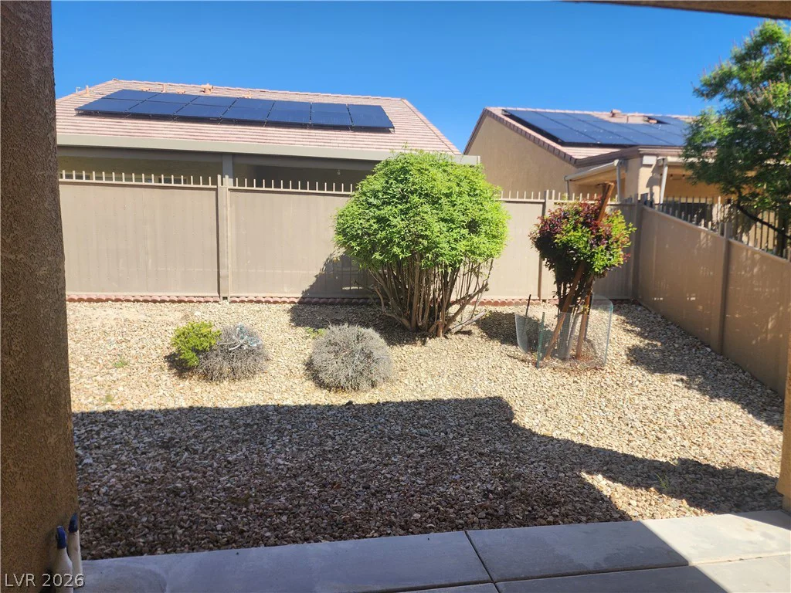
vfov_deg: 58.9
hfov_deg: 73.9
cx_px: 396
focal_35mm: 23
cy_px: 296
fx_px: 526
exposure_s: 1/730
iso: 12
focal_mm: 6.4
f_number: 1.8
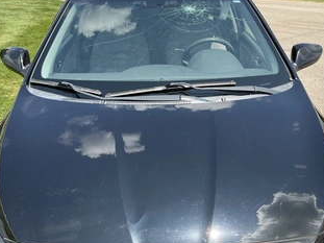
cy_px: 111
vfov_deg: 39.6
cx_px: 165
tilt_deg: -22.7
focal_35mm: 36
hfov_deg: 51.4
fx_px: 337
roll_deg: +0.0
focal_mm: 3
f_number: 1.8
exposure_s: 1/842
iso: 25
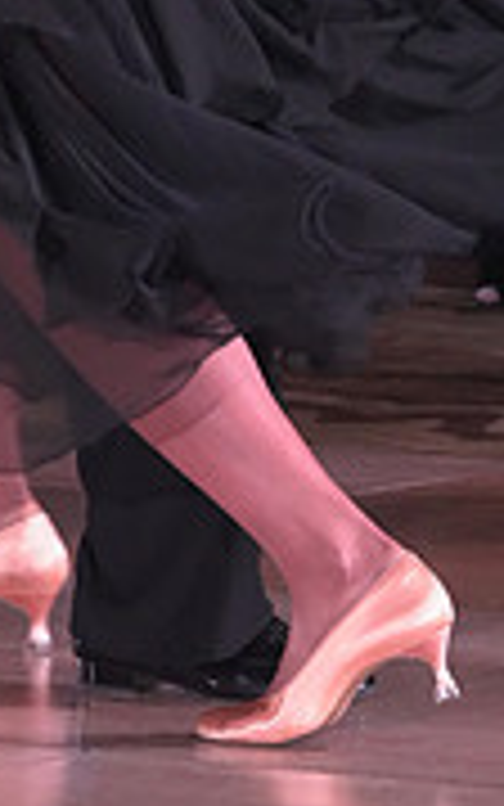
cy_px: -437
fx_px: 14471
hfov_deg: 2.0
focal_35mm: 659
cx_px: -241
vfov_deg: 3.2
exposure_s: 1/320
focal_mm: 200
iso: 5000
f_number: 5.6
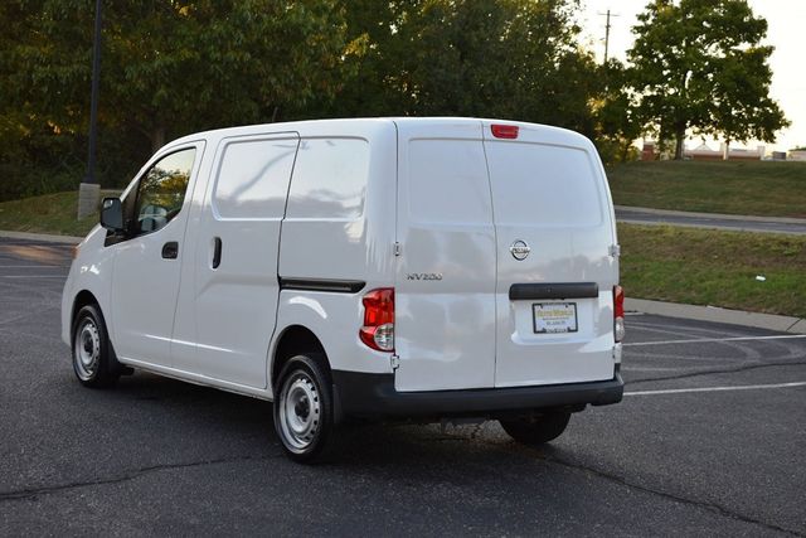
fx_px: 1411
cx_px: 403
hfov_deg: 31.9
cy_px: 269
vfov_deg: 21.6
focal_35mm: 63
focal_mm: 42
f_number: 5.6
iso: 220
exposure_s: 1/250
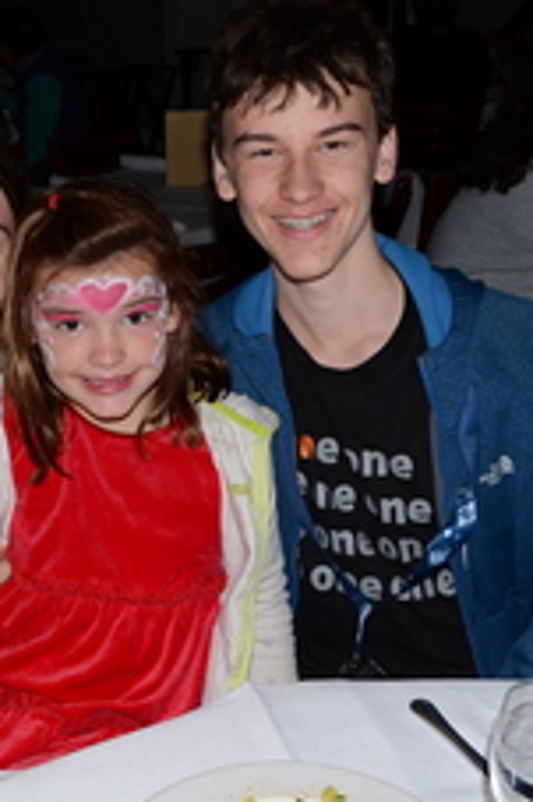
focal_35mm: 53
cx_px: 159
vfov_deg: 37.5
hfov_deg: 25.3
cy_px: 341
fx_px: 1179
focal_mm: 20
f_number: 5.6
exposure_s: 1/80
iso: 100
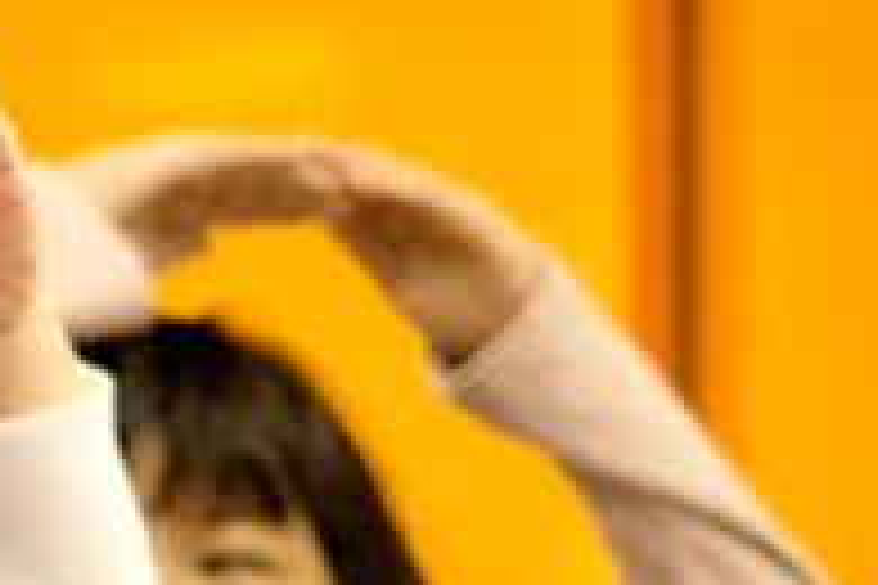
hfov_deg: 6.5
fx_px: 7633
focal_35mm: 313
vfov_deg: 4.3
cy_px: 1251
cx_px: -612
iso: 2000
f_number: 1.4
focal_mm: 35
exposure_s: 1/550
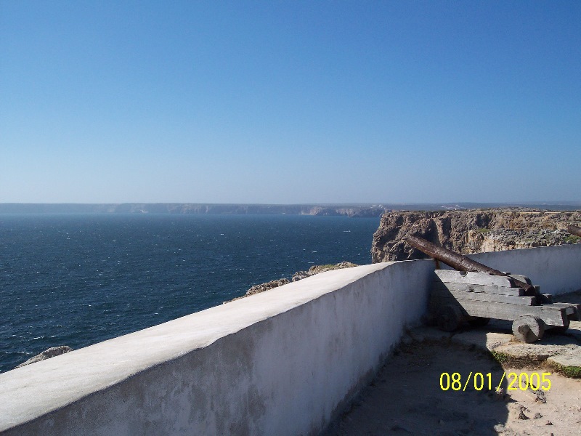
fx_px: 638
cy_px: 218
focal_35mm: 38
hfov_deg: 49.0
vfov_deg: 37.7
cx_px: 290
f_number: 4.8
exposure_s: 1/1000
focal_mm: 8
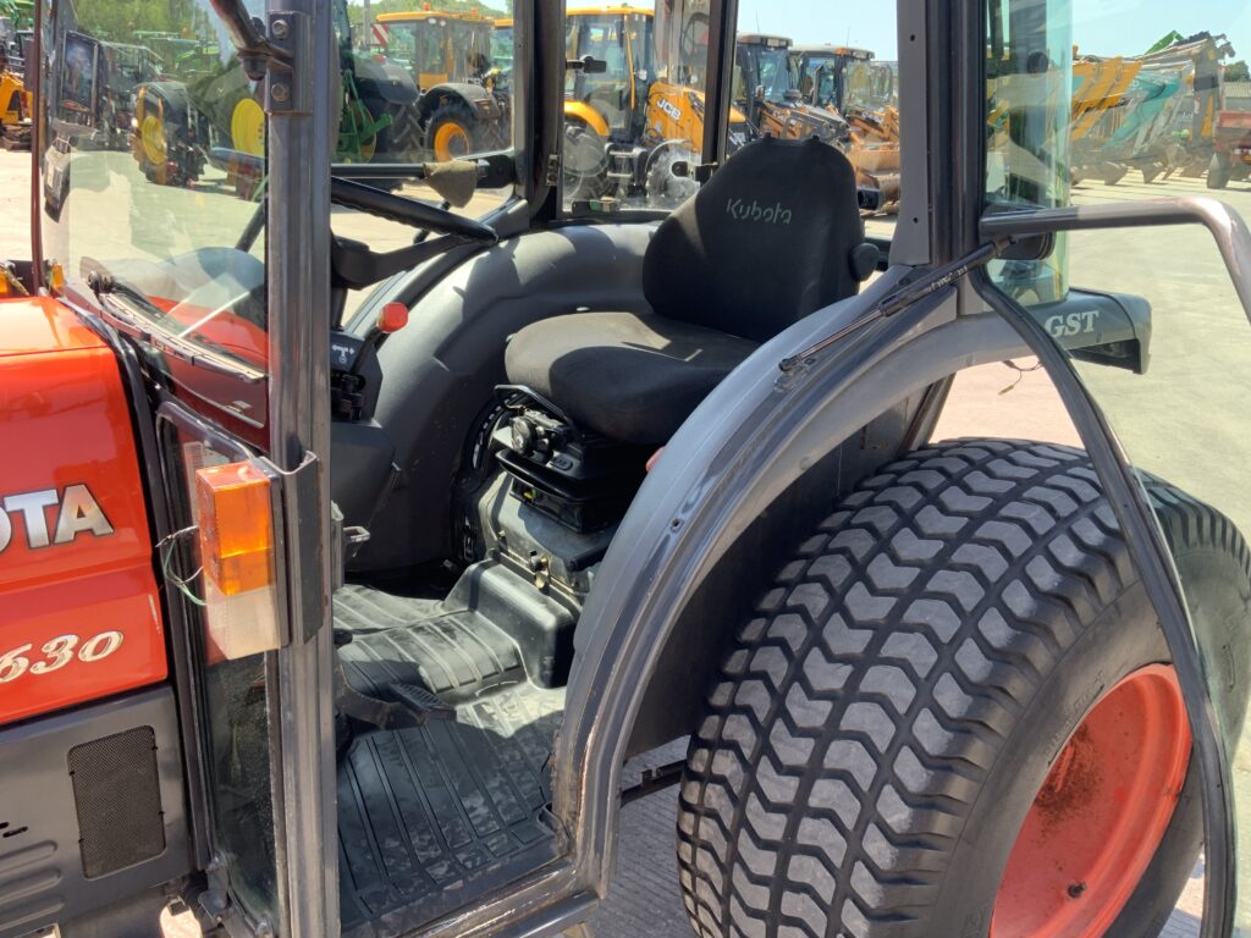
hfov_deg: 61.7
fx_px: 1048
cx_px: 626
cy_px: 469
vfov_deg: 48.2
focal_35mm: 29
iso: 16
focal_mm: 3
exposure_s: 1/178
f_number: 1.8
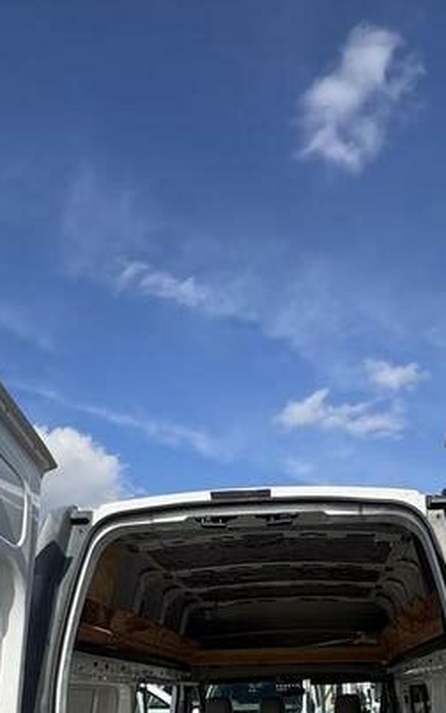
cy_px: 702
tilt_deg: +5.0
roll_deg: -0.6
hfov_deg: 38.2
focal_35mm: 33
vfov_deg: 48.5
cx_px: 262
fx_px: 642
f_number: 2.2
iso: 50
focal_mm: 2.22
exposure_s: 1/1567
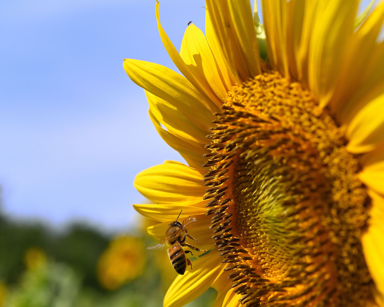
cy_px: 154
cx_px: 208
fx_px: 773
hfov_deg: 27.9
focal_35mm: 68
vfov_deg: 22.5
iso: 1800
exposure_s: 1/3200
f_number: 13
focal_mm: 60
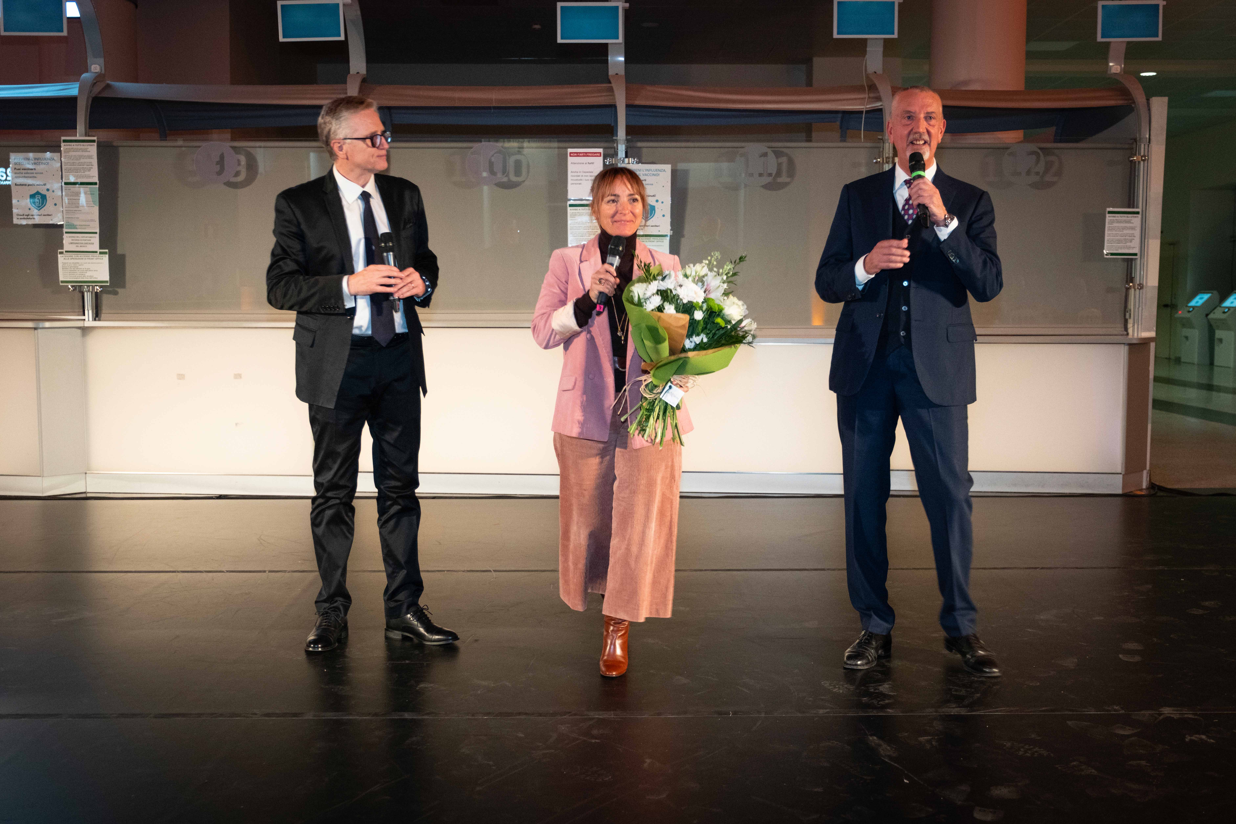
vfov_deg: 35.9
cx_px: 618
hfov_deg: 51.9
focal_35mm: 37
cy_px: 412
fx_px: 1270
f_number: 2.8
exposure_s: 1/60
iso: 1250
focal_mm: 24.9
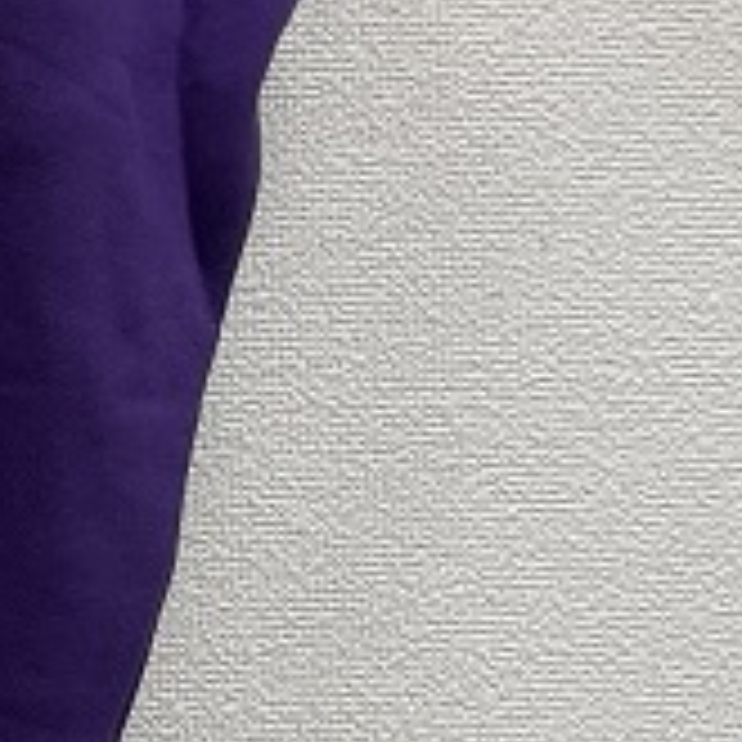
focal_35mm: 139
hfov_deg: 10.8
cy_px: 76
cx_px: -985
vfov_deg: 12.5
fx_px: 3371
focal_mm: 4.2
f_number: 1.6
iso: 80
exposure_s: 1/115
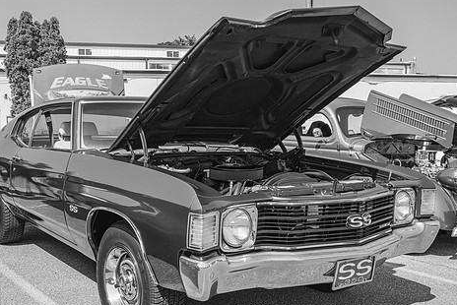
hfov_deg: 47.2
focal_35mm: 41
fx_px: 521
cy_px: 169
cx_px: 193
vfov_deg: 32.6
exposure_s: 1/160
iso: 160
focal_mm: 31.5
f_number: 10
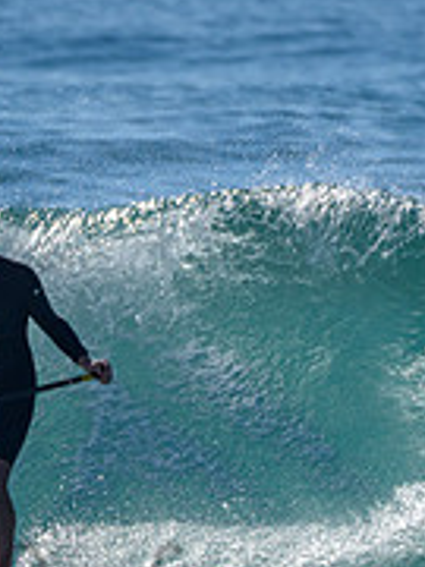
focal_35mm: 1901
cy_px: 452
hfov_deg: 0.8
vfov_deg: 1.0
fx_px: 31120
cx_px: 3
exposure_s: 1/2000
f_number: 5.6
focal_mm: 500
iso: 110
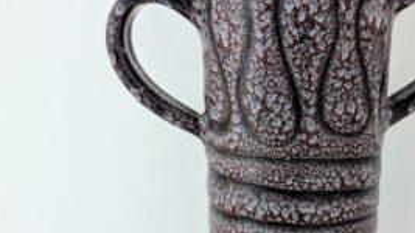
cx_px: 305
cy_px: 148
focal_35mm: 52
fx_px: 572
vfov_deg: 23.0
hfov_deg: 39.0
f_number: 1.85
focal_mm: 6.81
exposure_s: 1/244
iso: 186
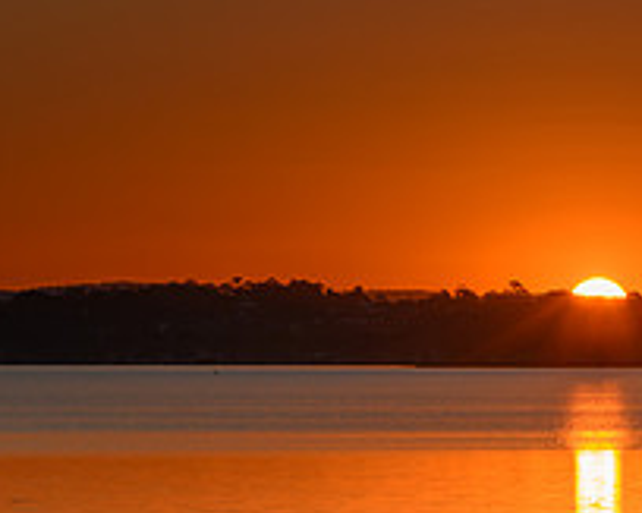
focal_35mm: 310
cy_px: 462
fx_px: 5887
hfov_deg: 6.2
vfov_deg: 5.0
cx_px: 651
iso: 64
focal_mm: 112
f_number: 8
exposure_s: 1/80
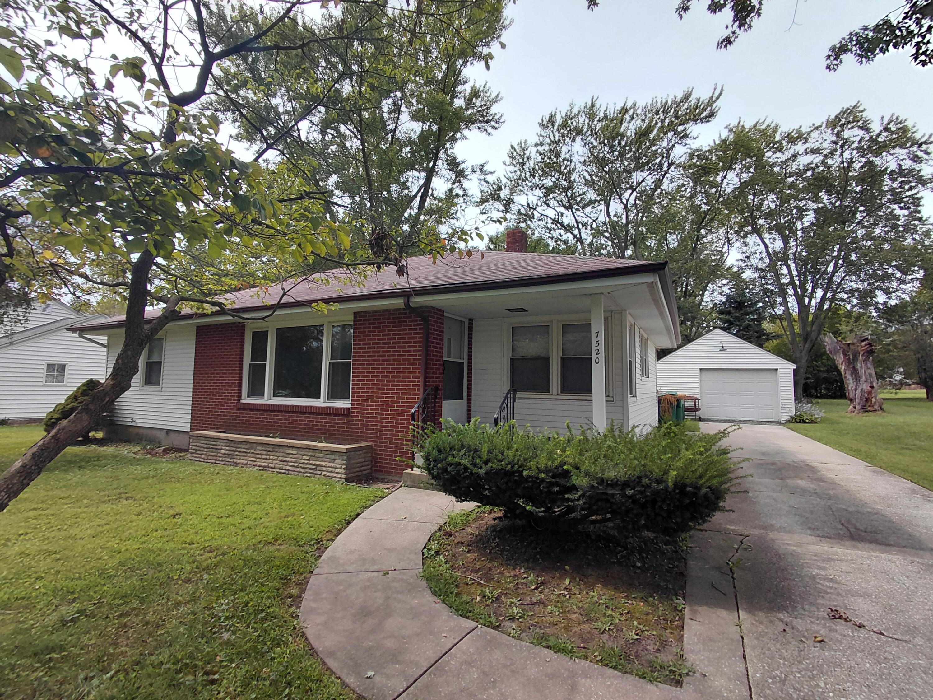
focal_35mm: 16
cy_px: 350
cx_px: 466
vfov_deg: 78.1
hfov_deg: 94.5
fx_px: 431
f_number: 2.2
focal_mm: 1.64
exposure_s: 1/894
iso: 40
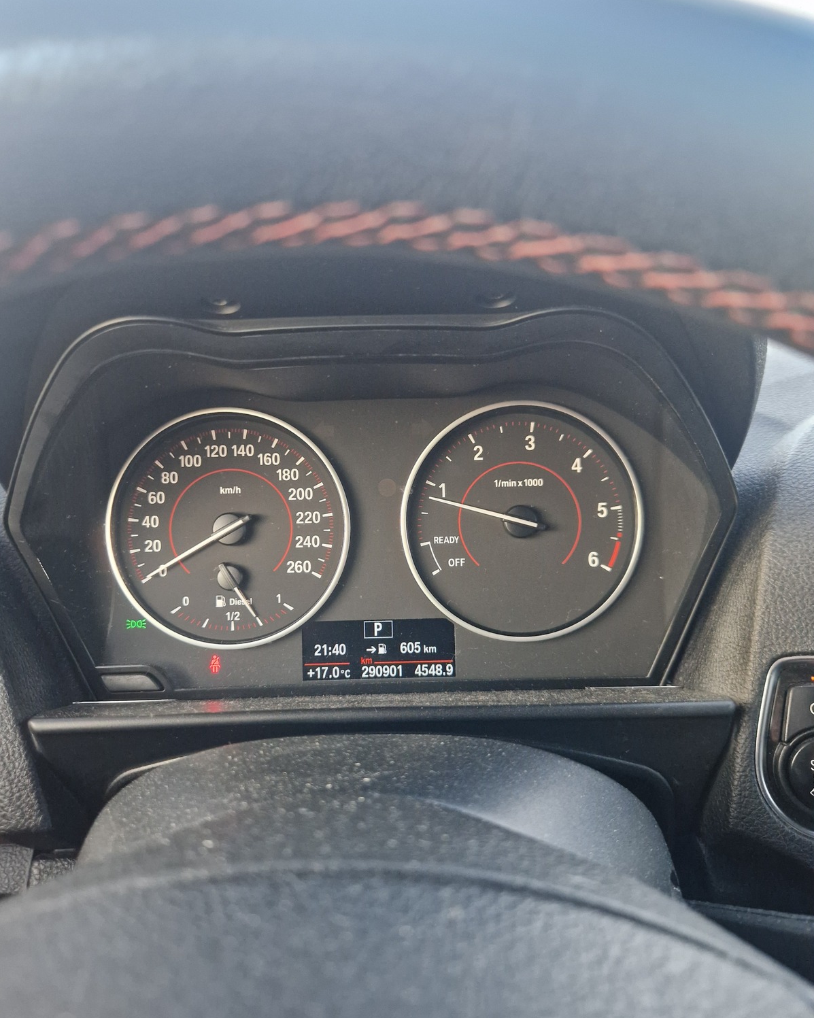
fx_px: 723
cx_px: 407
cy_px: 520
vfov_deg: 70.3
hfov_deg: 58.8
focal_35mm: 24
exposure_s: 1/100
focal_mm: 5.4
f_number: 1.8
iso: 640
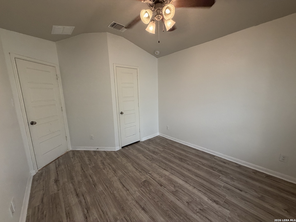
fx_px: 120
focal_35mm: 14
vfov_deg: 85.7
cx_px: 148
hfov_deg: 102.1
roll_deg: +1.9
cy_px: 111
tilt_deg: -8.5
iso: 250
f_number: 2.2
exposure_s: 1/120
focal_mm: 2.22
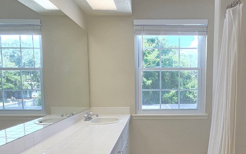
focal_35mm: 28
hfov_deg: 65.7
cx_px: 150
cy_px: 105
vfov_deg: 43.8
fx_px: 188
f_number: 2.2
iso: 64
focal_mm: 2.2
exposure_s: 1/120
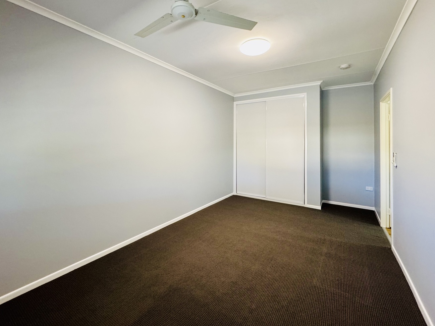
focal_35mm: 16
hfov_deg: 94.4
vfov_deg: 77.7
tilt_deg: +2.2
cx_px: 203
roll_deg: +0.3
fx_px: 201
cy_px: 141
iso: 250
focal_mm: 2.22
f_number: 2.2
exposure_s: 1/60
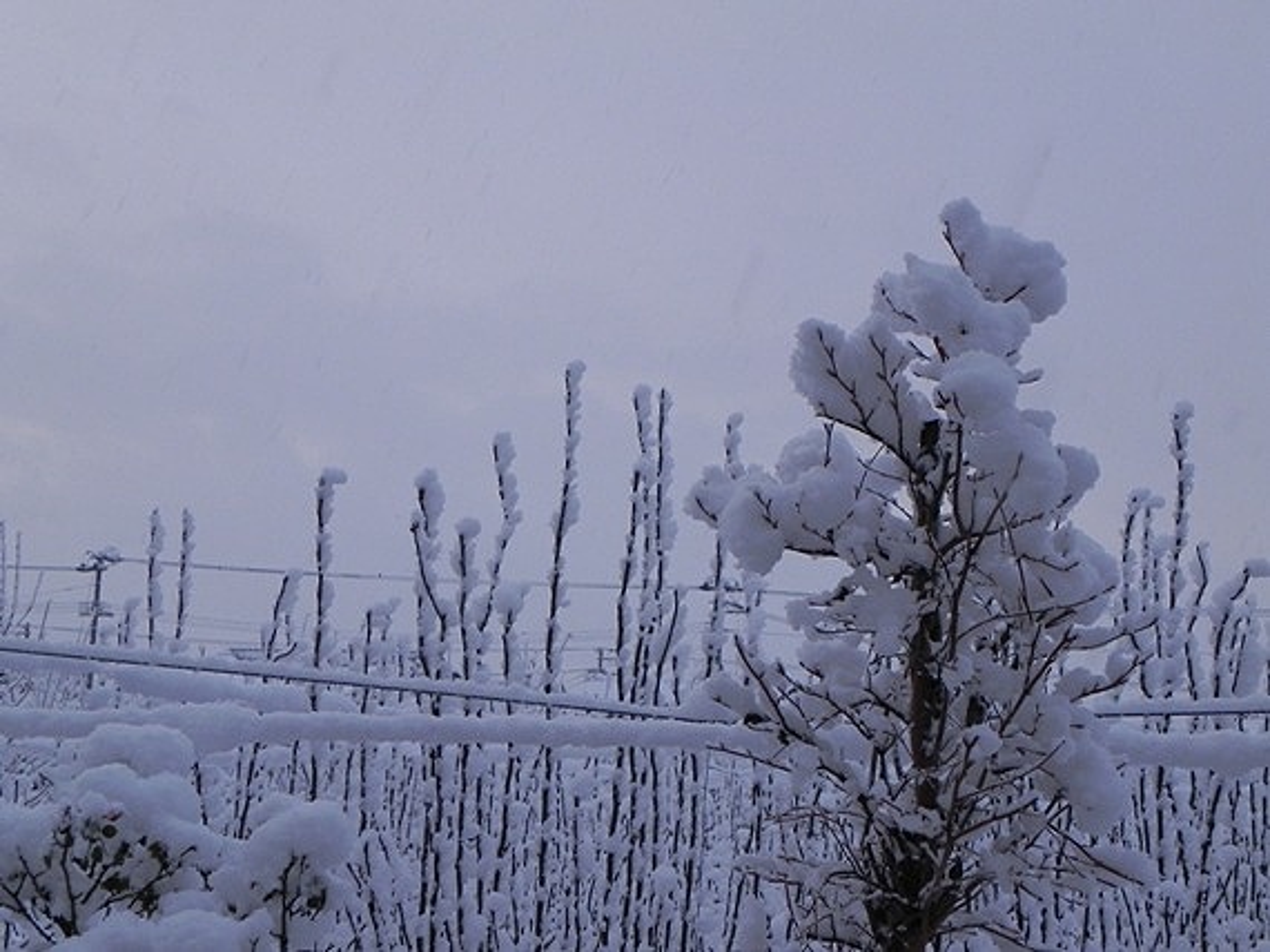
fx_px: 2750
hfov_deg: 26.0
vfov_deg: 19.6
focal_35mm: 75
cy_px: 476
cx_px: 635
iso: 160
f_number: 4
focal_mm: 13.4
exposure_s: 1/36
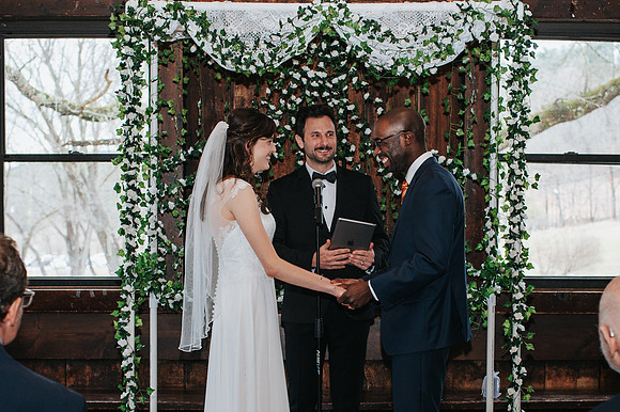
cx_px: 312
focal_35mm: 68
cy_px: 323
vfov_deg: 19.7
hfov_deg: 29.5
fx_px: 1176
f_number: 2.8
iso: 1000
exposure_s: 1/160
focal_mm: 35
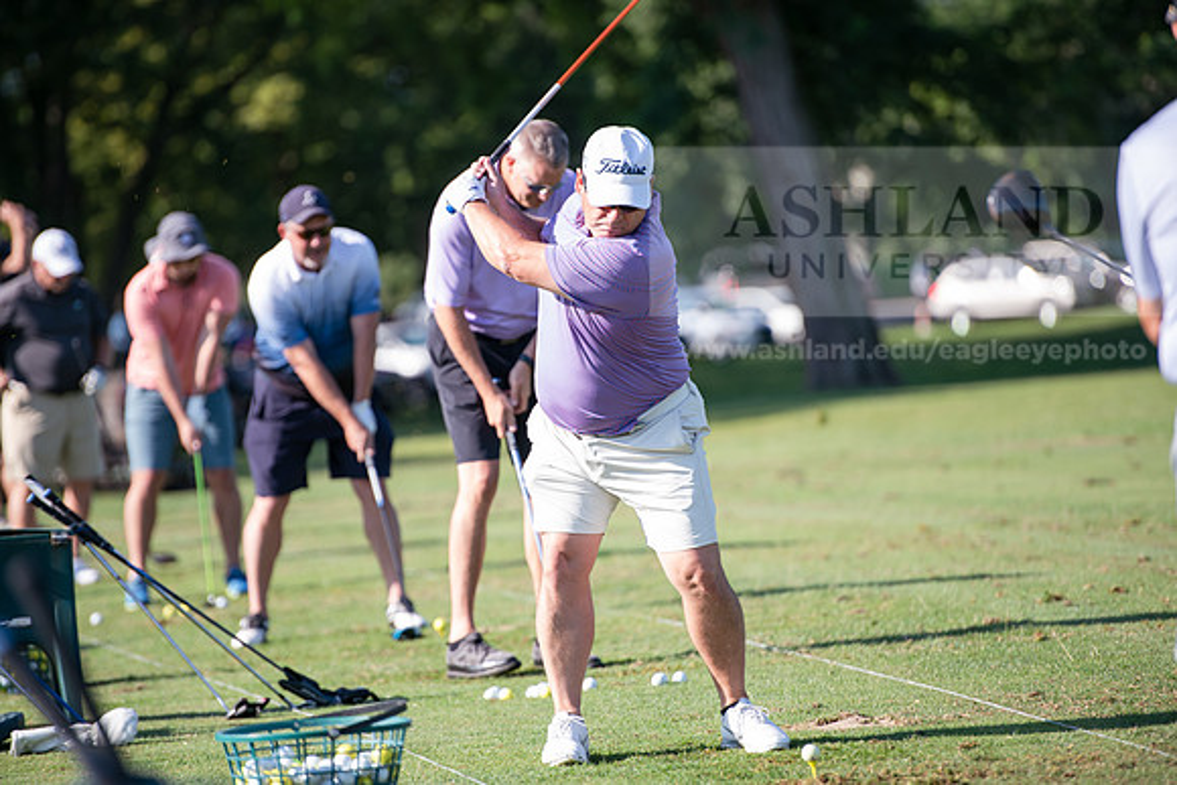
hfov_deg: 10.3
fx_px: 6540
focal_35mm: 200
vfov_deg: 6.9
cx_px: 588
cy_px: 392
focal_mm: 200
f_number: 3.2
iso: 80
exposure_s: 1/400
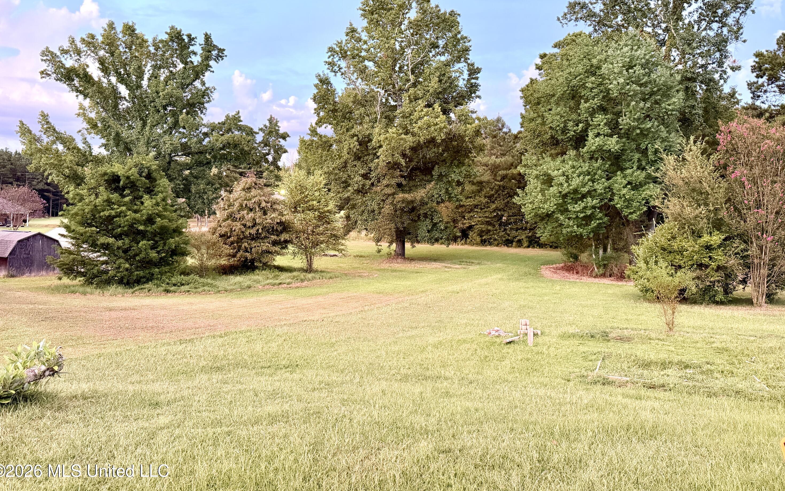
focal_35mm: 26
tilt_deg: +1.0
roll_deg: -0.6
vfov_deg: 47.3
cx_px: 392
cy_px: 197
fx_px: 556
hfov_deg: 70.4
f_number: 1.78
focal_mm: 6.76
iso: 500
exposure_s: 1/60
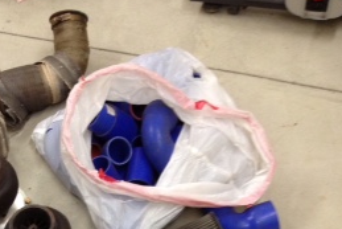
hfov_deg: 22.0
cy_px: 406
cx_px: 30
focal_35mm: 90
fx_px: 855
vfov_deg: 13.7
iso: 100
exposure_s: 1/20
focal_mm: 4.28
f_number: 2.4
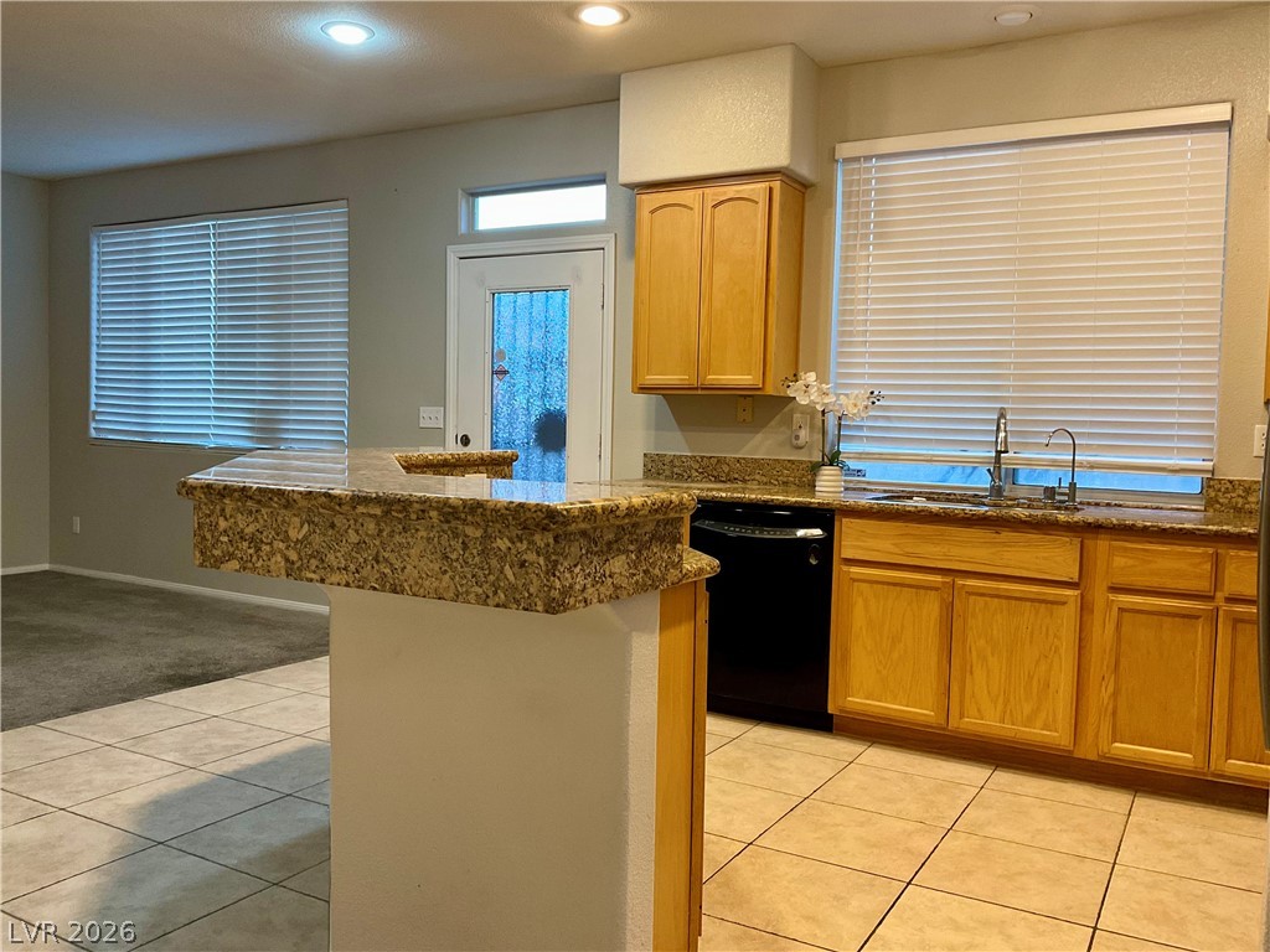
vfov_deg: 48.2
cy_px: 476
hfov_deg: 61.7
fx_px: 1064
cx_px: 635
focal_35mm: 29
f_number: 1.8
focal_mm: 3
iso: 100
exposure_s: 1/60
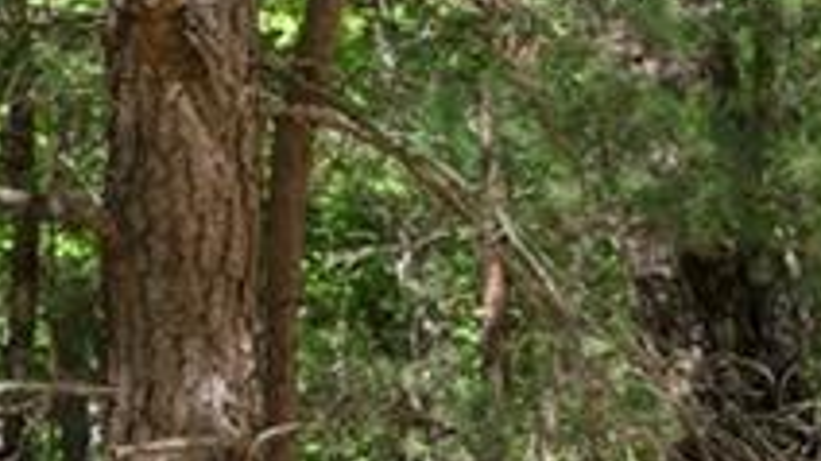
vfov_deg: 8.2
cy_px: 275
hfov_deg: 13.1
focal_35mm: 148
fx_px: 3226
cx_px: 1483
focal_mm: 19.5
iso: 250
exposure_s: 1/80
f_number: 9
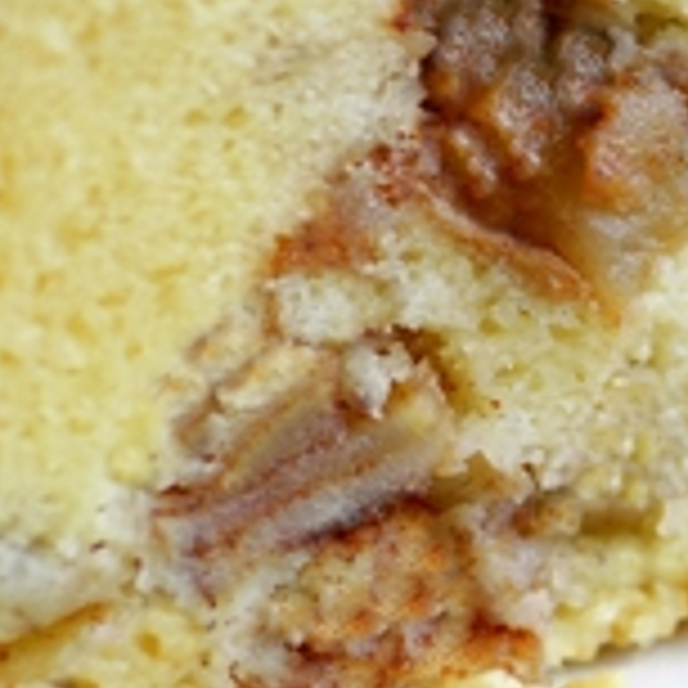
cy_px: 110
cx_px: 789
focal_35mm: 166
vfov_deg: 10.5
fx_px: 3733
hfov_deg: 10.4
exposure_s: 1/250
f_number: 2
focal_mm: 25
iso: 100
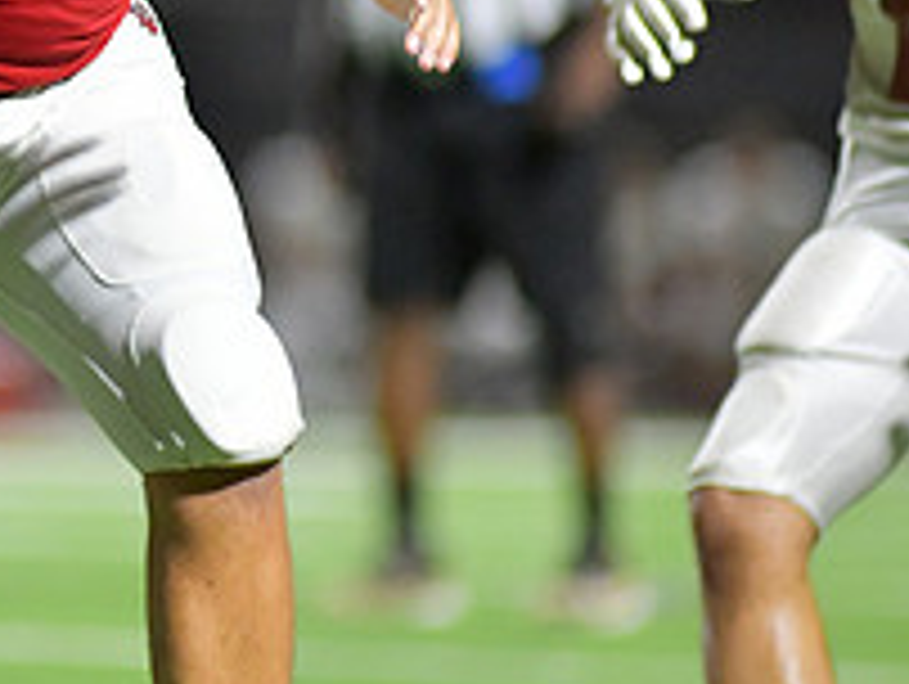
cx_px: 54
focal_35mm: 827
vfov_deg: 1.8
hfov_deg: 2.4
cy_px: 137
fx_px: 21742
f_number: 3.2
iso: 8000
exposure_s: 1/1250
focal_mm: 300
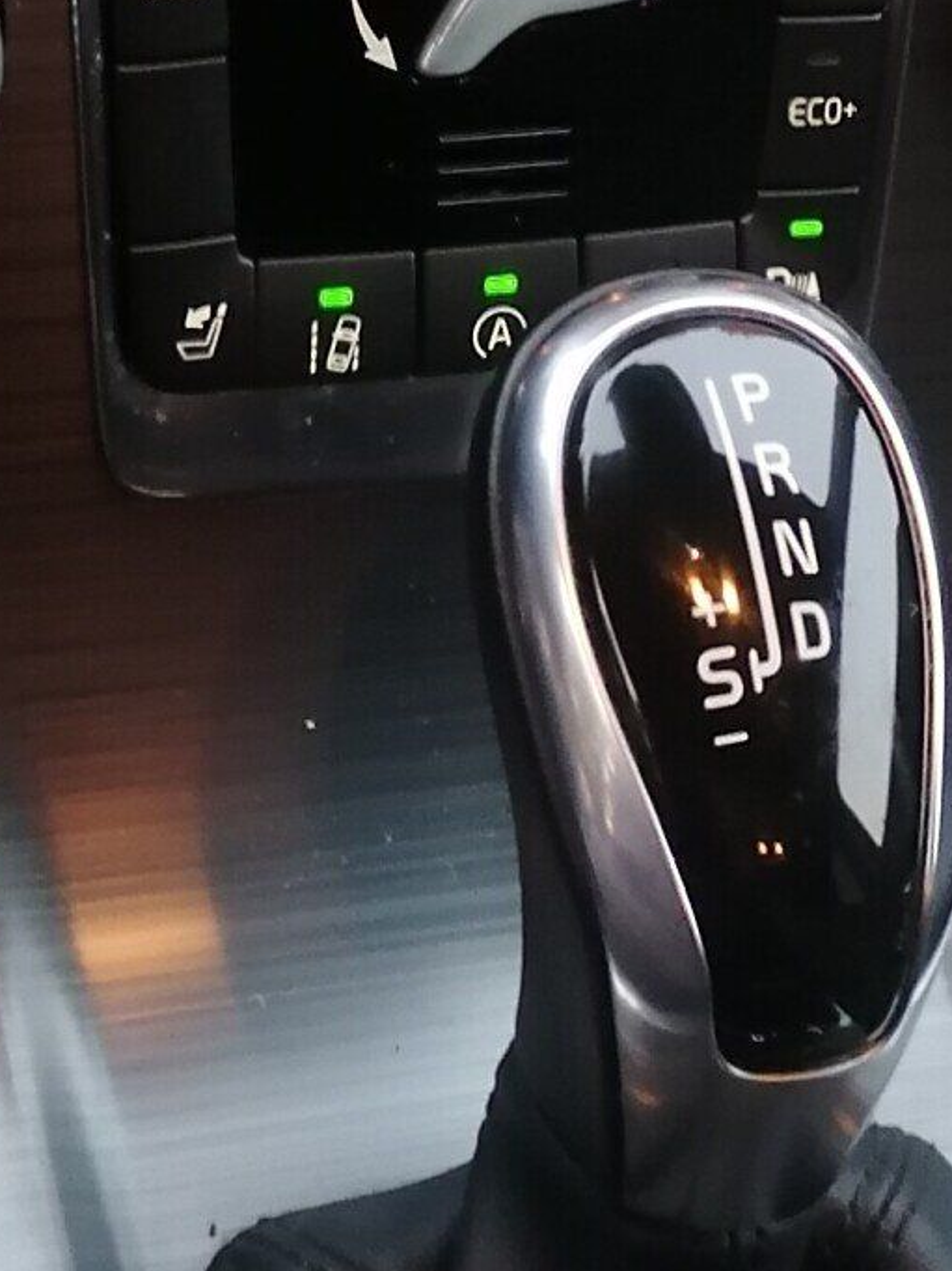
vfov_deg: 18.3
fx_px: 3779
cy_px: -181
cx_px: 360
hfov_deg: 14.3
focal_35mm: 103
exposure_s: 1/16.7
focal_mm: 4.75
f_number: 1.8
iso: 640
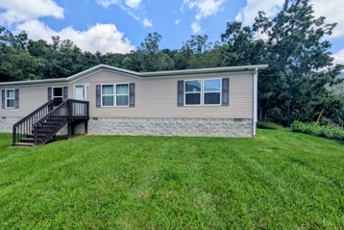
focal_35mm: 17
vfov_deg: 70.4
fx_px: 163
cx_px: 171
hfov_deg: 93.3
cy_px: 121
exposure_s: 1/1927
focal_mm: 2.35
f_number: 2.2
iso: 52
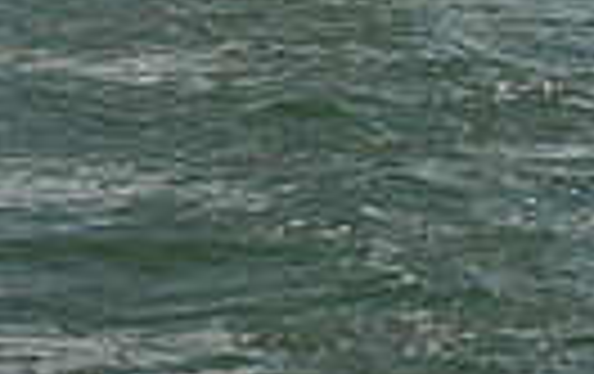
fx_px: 5076
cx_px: 506
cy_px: -919
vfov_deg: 4.0
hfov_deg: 6.7
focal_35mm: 313
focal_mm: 70
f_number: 5
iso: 250
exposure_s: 1/640
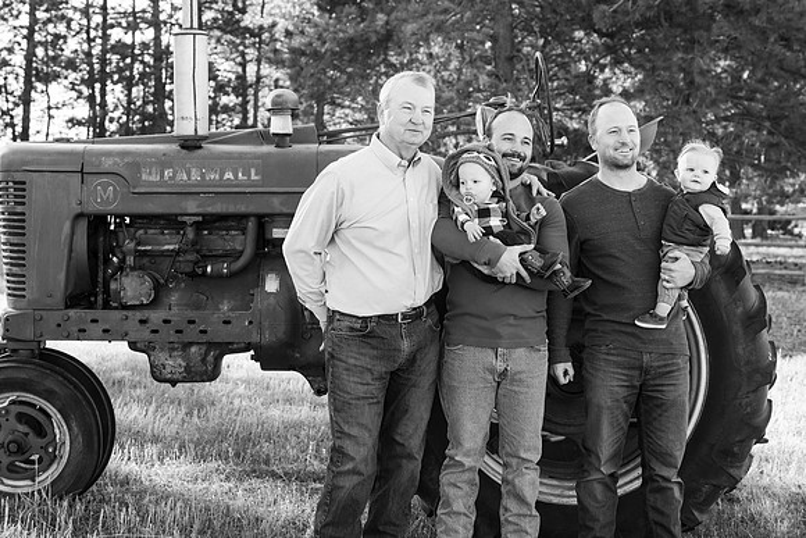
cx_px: 403
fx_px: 1568
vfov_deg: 19.5
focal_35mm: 70
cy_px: 269
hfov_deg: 28.8
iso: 1000
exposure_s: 1/320
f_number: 7.1
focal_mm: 70
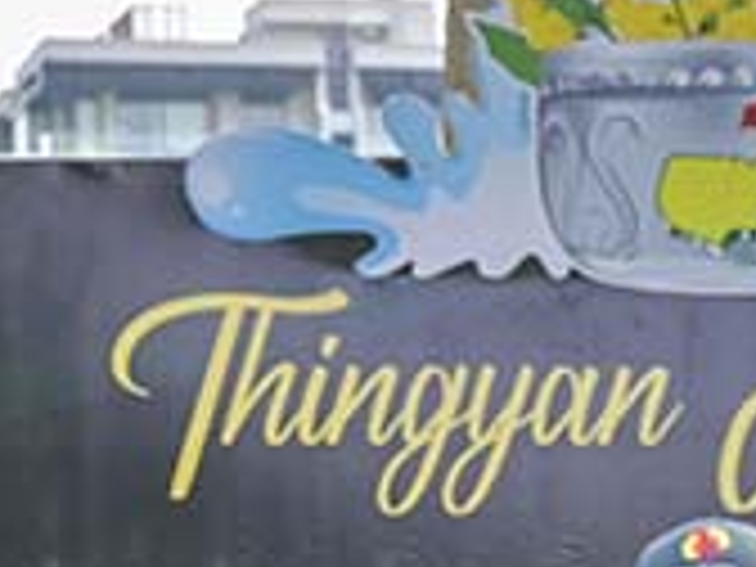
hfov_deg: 8.8
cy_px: 1307
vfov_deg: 6.3
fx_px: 4914
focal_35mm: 225
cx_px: 562
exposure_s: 1/250
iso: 360
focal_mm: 41
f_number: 8
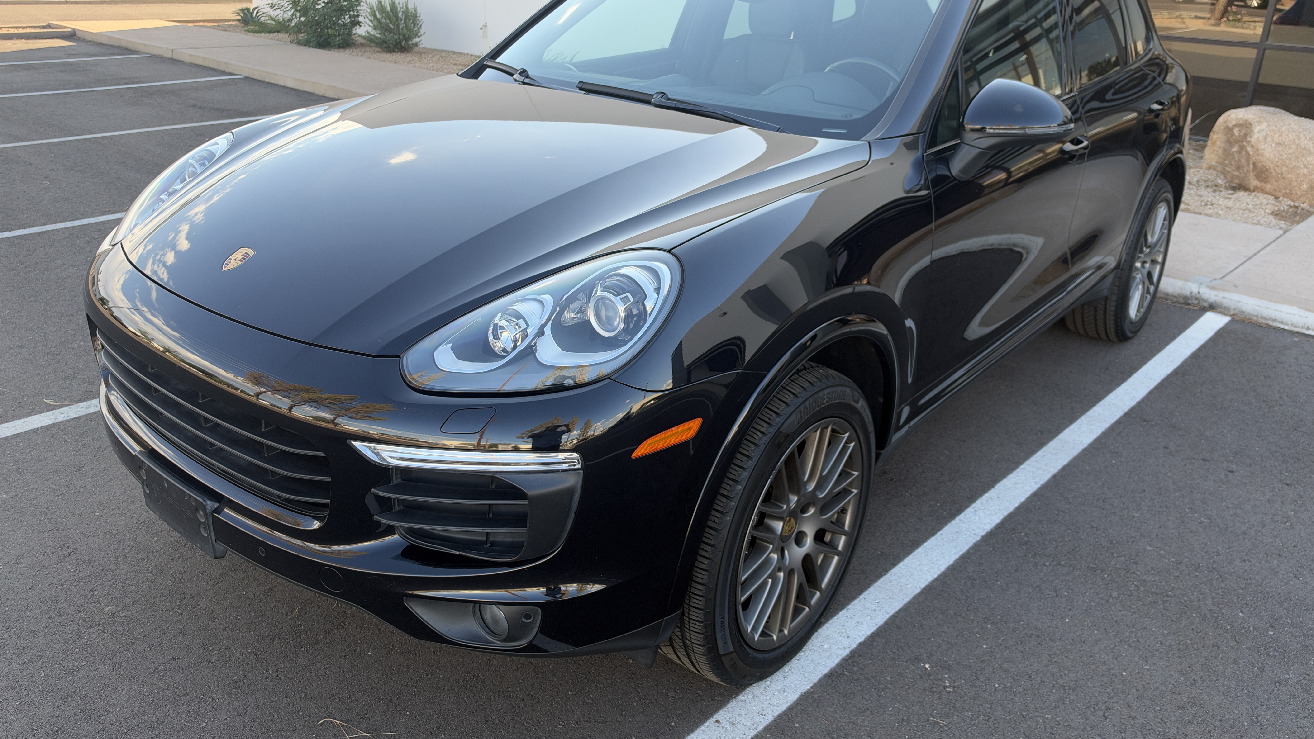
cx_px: 675
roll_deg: -3.0
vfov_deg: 42.8
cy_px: 313
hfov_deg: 69.8
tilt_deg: -18.8
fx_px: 941
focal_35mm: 27
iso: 64
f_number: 1.8
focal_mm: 6.93
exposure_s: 1/442
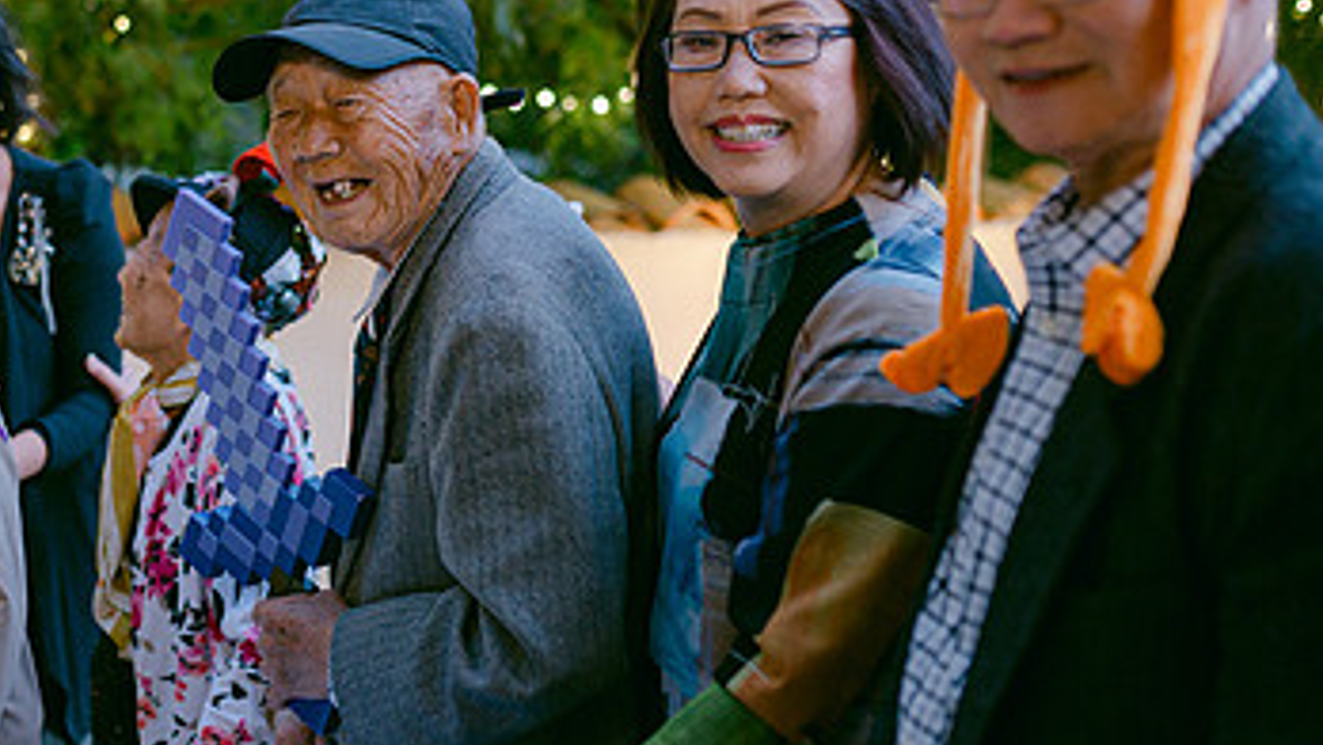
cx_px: 327
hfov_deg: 33.6
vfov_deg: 19.7
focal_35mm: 61
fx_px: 2141
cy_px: 266
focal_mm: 35
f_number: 2
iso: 1250
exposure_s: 1/160
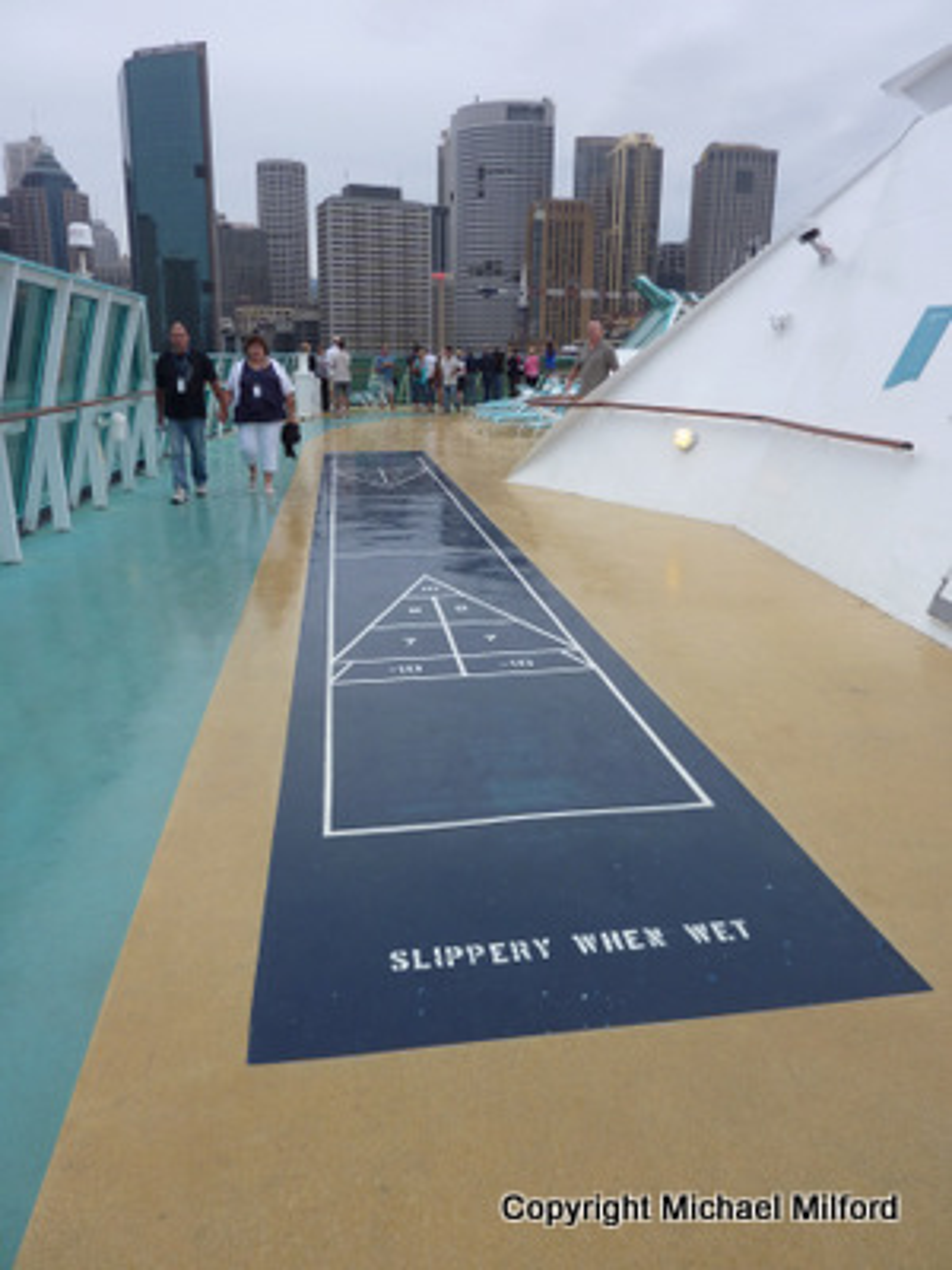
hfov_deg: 54.9
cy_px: 635
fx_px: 917
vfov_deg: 69.4
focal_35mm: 25
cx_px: 476
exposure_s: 1/60
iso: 80
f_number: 3.3
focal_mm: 4.1
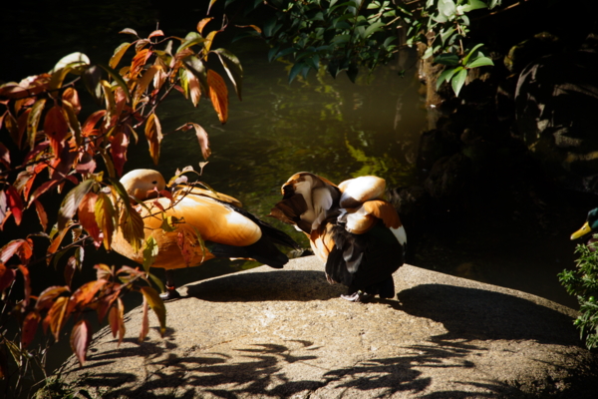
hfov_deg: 11.4
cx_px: 299
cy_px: 200
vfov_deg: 7.6
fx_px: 2990
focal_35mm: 180
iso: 125
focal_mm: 120
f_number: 9
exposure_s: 1/200
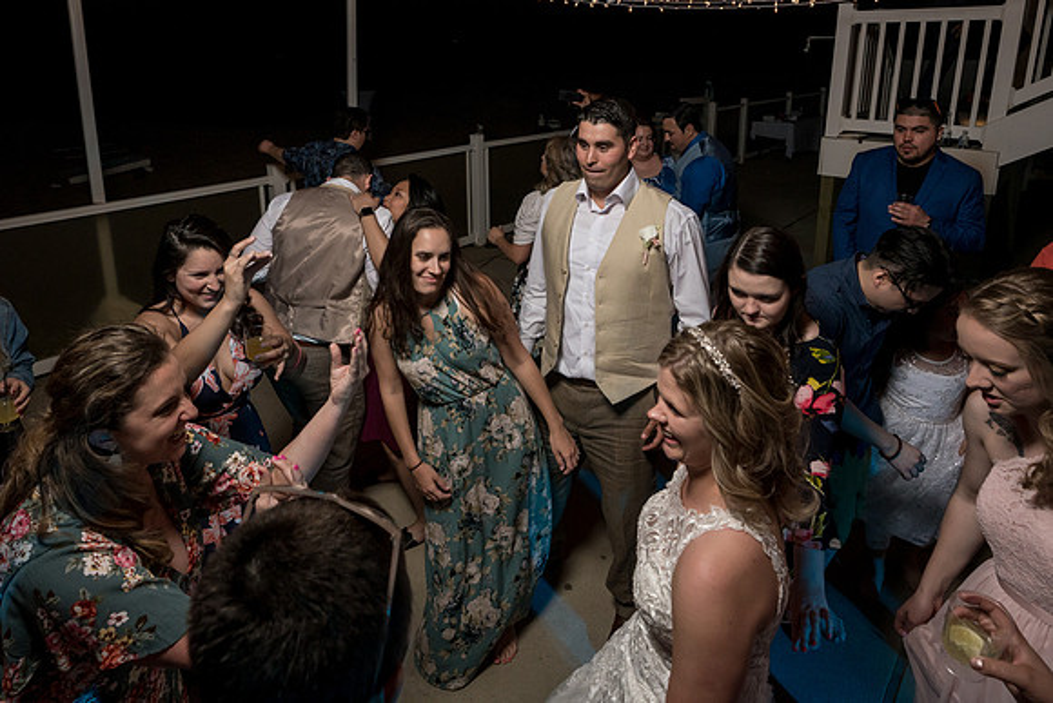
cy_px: 216
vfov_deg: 55.1
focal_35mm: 22
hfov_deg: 77.7
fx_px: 652
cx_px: 487
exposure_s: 1/100
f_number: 5.6
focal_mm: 16
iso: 2000
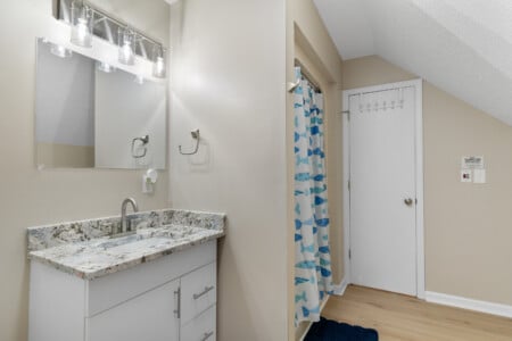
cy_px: 170
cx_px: 256
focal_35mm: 18
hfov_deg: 90.0
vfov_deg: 67.4
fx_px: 256
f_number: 4.8
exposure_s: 1/6
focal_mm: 12
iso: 100
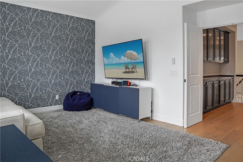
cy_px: 81
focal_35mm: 24
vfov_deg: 53.1
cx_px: 122
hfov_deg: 73.7
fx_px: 162
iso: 320
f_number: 5
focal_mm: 16
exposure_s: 1/60
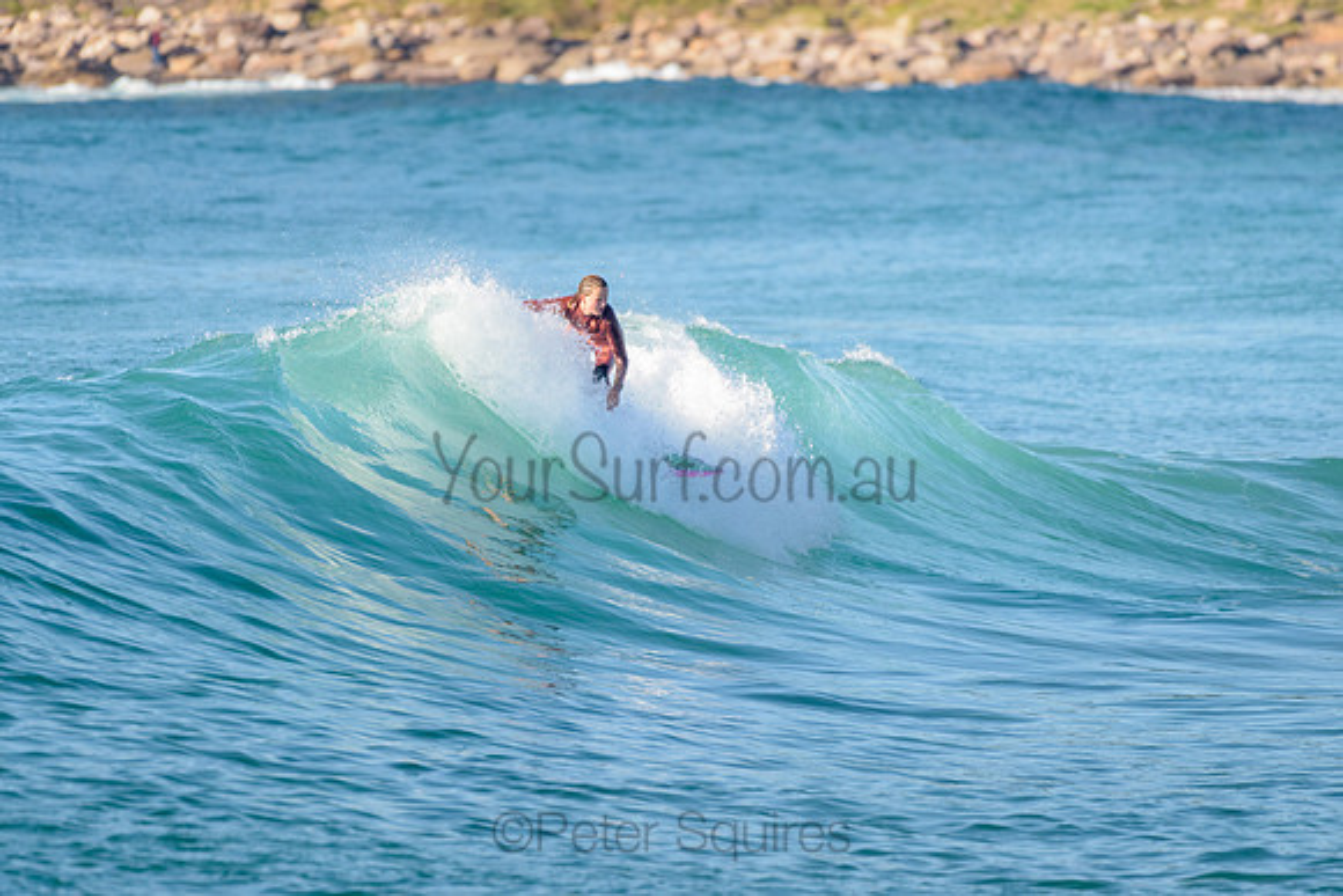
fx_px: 22845
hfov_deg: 3.4
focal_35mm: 612
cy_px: 418
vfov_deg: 2.2
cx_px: 584
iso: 800
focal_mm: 500
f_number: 5.6
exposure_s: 1/2000
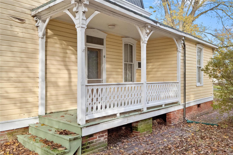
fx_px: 194
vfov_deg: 43.6
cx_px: 116
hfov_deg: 61.9
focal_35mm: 30
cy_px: 78
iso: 400
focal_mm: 15
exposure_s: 1/400
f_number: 7.1
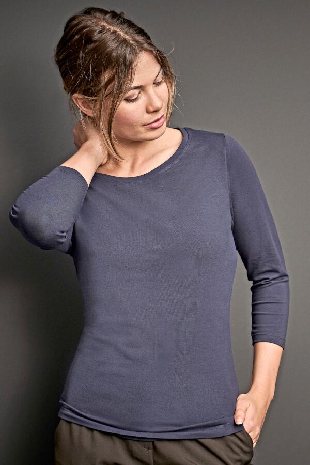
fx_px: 1162
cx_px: 155
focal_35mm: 90
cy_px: 232
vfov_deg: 22.6
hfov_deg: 15.2
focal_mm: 90
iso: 640
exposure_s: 1/400
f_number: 6.3
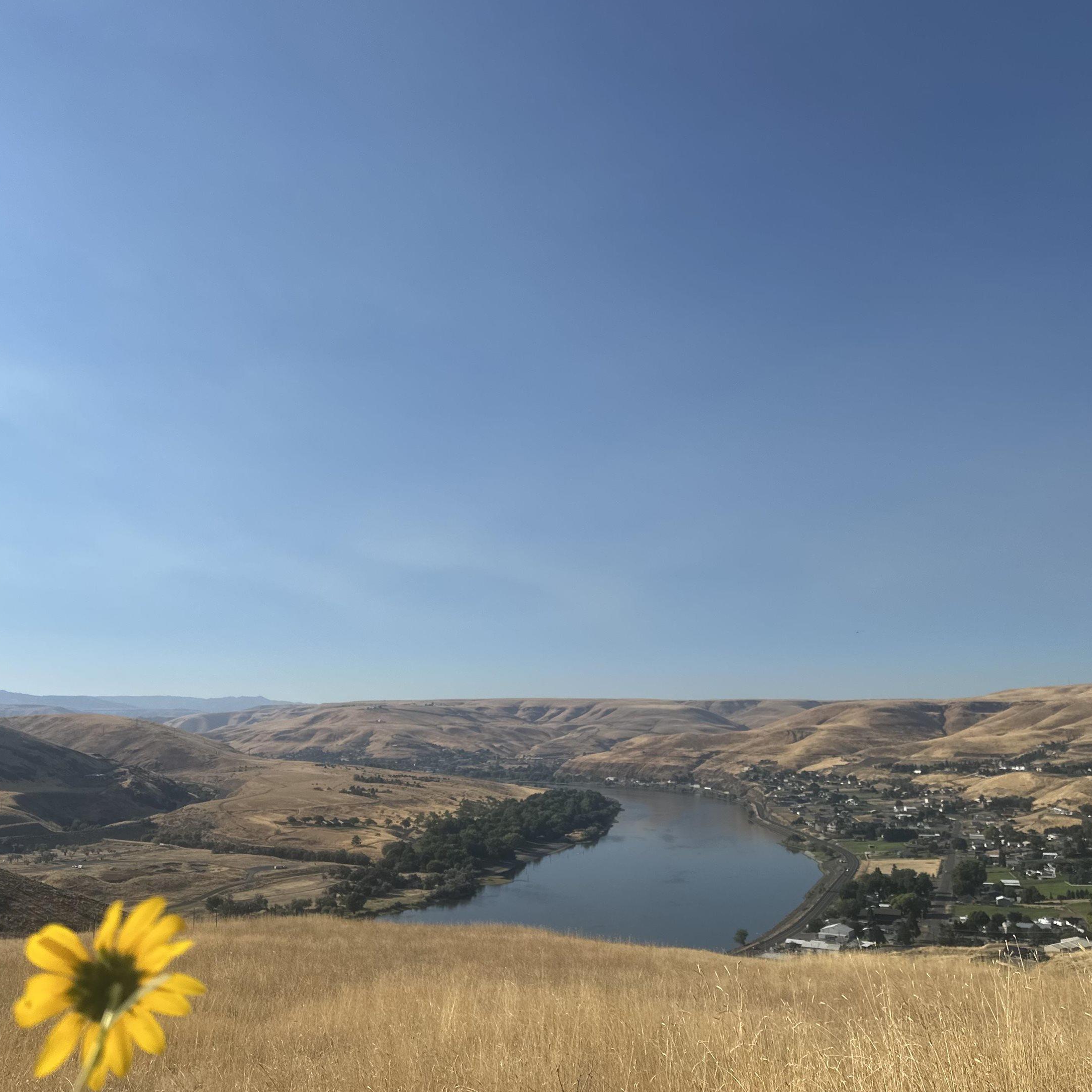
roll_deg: -0.3
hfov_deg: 53.8
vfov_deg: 54.0
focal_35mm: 30
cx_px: 460
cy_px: 550
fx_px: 1071
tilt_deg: +10.4
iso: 80
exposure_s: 1/8929
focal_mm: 6.86
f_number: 1.78
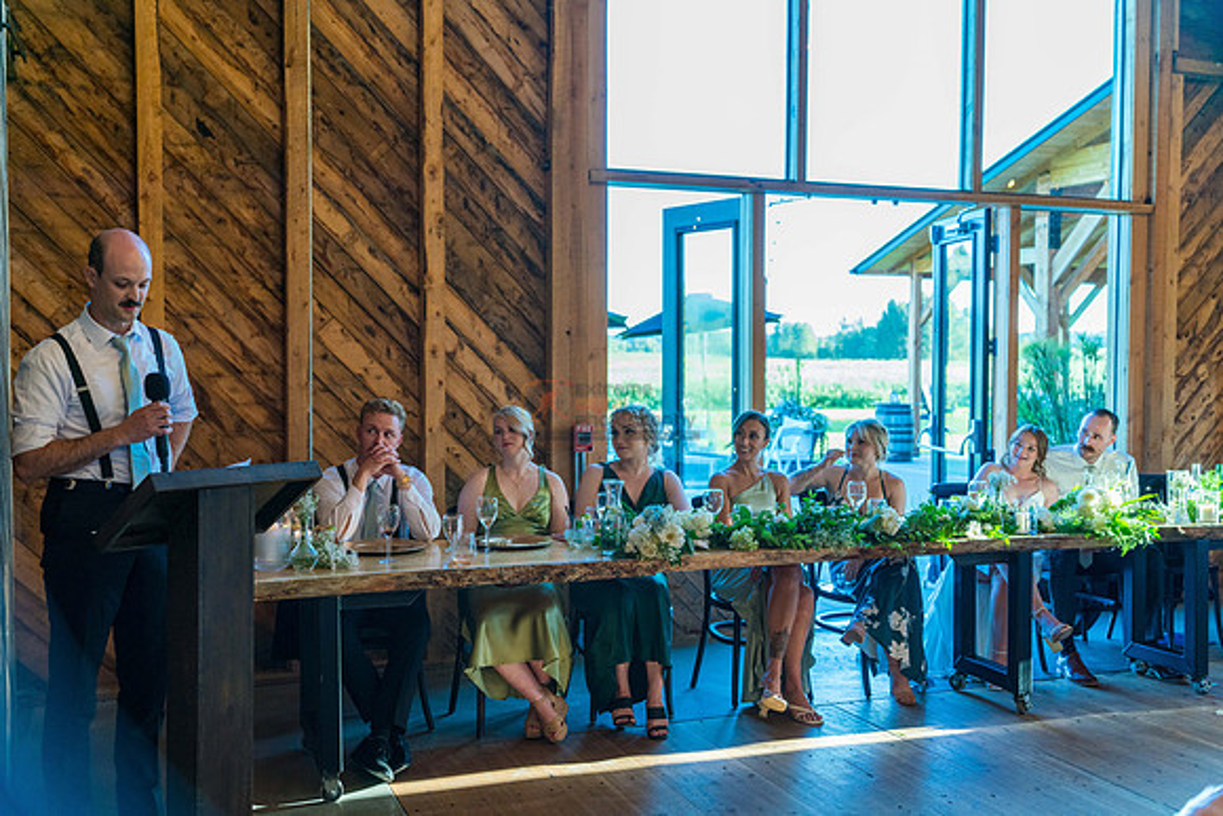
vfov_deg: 36.9
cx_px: 612
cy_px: 408
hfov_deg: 53.1
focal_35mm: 36
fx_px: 1223
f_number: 2.8
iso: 1000
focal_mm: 36
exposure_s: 1/400
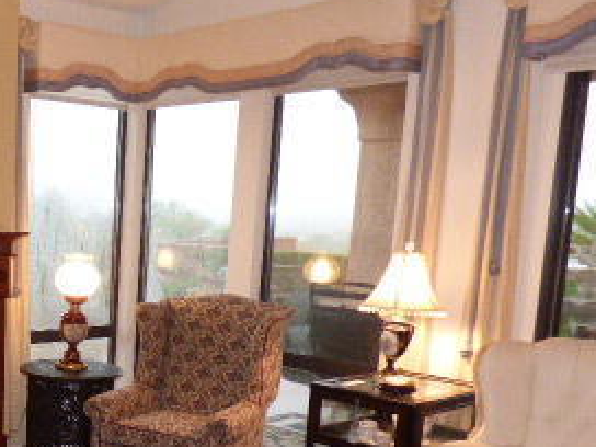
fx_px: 809
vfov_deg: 30.0
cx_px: 18
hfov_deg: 36.8
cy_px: 372
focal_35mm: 47
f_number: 2.8
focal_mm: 3.58
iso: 500
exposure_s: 1/60
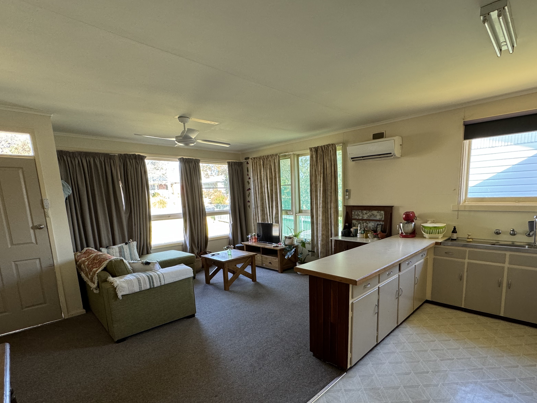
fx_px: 279
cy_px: 241
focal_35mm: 18
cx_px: 296
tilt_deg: -9.4
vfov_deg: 70.9
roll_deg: +2.2
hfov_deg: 87.5
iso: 250
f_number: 2.2
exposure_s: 1/99
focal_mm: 2.22
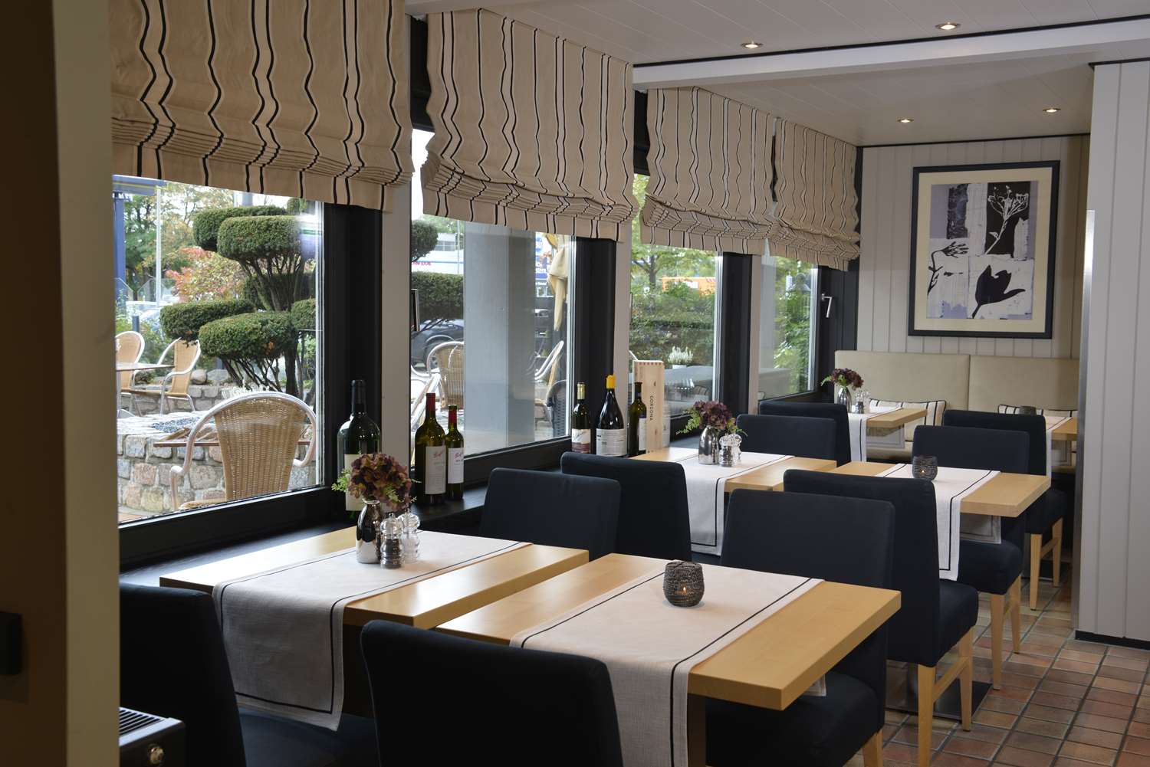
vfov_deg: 33.4
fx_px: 1278
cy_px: 384
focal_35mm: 40
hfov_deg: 48.4
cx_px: 575
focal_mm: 40
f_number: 10
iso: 320
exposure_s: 1/15
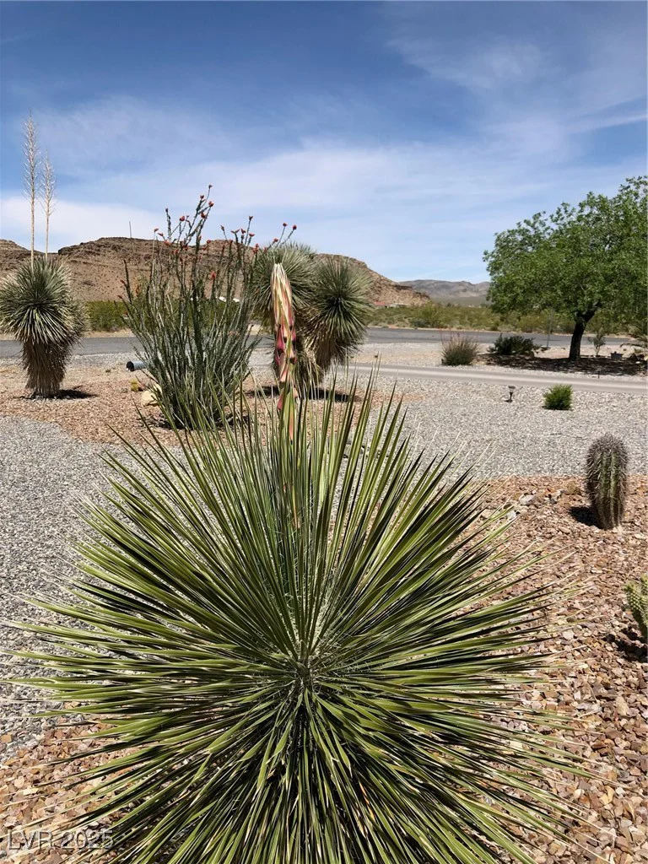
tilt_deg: -11.1
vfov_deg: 63.4
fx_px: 699
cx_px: 324
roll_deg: -2.9
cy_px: 432
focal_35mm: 28
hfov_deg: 49.7
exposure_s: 1/2703
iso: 20
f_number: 1.8
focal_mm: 3.99
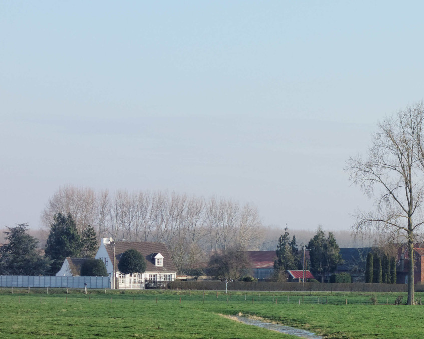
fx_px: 2786
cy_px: 209
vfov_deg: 7.0
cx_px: 397
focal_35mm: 222
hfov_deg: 8.7
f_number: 5.6
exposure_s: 1/200
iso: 125
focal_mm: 37.1
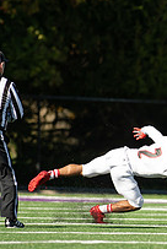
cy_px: 174
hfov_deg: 1.6
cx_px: 215
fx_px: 5936
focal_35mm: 856
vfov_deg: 2.4
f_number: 3.2
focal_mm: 300
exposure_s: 1/2000
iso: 250
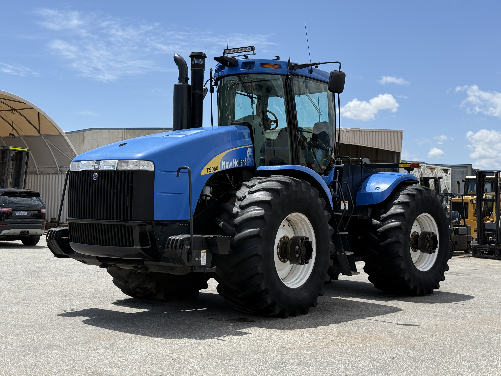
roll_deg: -1.3
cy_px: 188
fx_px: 695
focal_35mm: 48
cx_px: 250
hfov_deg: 39.7
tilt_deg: +3.2
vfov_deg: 30.3
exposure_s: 1/5208
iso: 100
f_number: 1.78
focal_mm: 6.76
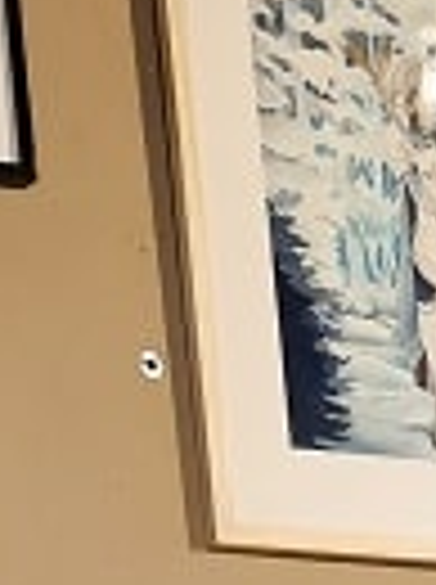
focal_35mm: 187
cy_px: 585
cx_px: -685
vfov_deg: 10.5
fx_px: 3151
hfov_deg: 7.3
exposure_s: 1/50
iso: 320
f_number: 1.6
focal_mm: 5.56
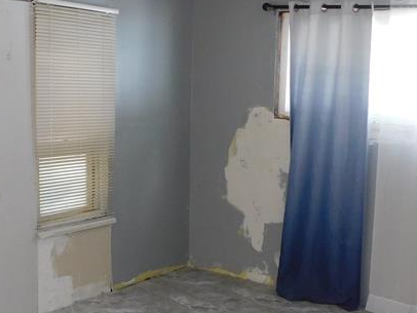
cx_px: 121
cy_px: 205
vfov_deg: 25.1
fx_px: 699
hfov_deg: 32.8
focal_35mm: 58
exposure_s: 1/30
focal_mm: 4
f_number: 3
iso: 200
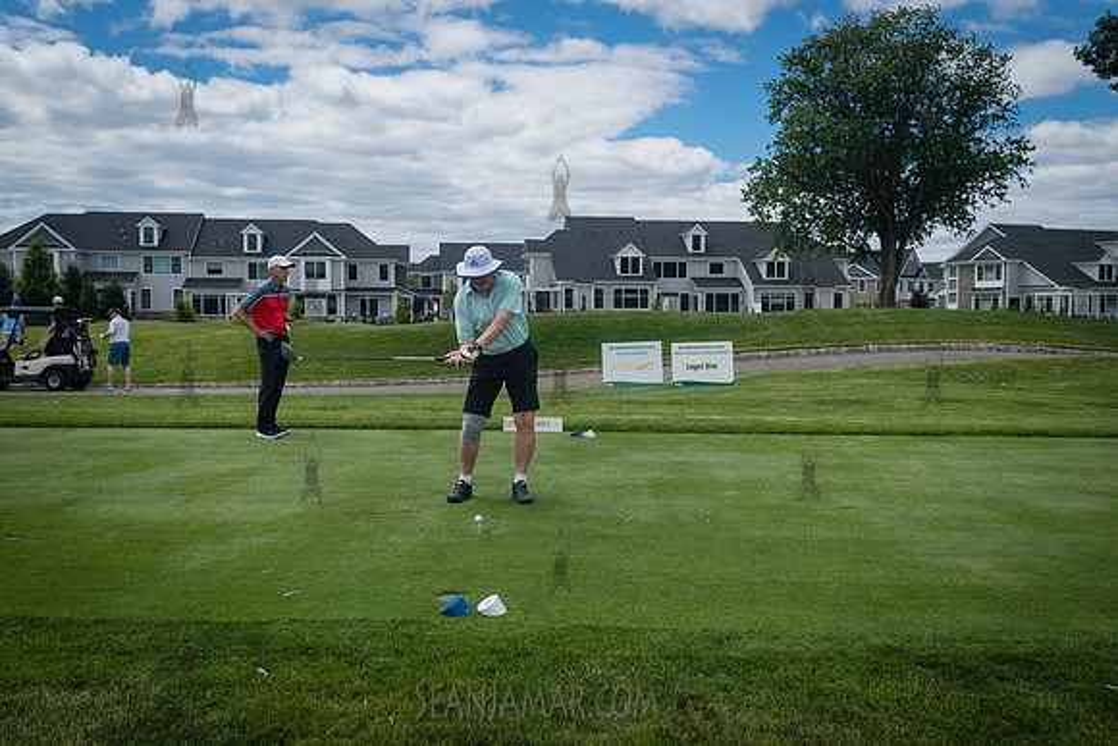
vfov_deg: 37.9
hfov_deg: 54.4
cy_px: 373
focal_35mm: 35
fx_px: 1087
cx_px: 559
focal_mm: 35
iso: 200
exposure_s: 1/1250
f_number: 5.6
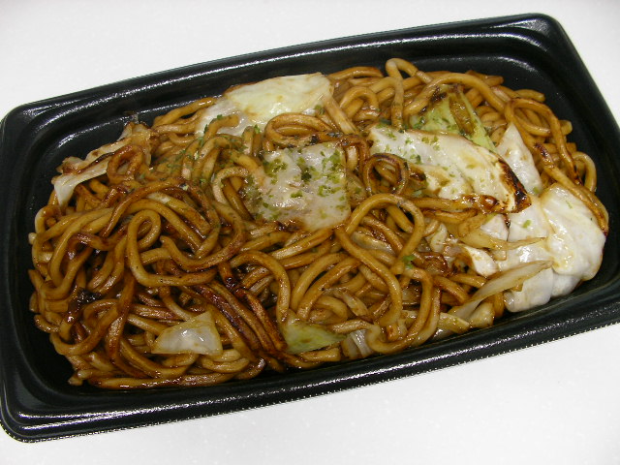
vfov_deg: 37.7
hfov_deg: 49.0
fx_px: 681
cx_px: 310
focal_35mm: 38
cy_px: 232
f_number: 3.5
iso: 100
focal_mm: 5.8
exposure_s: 1/8.5
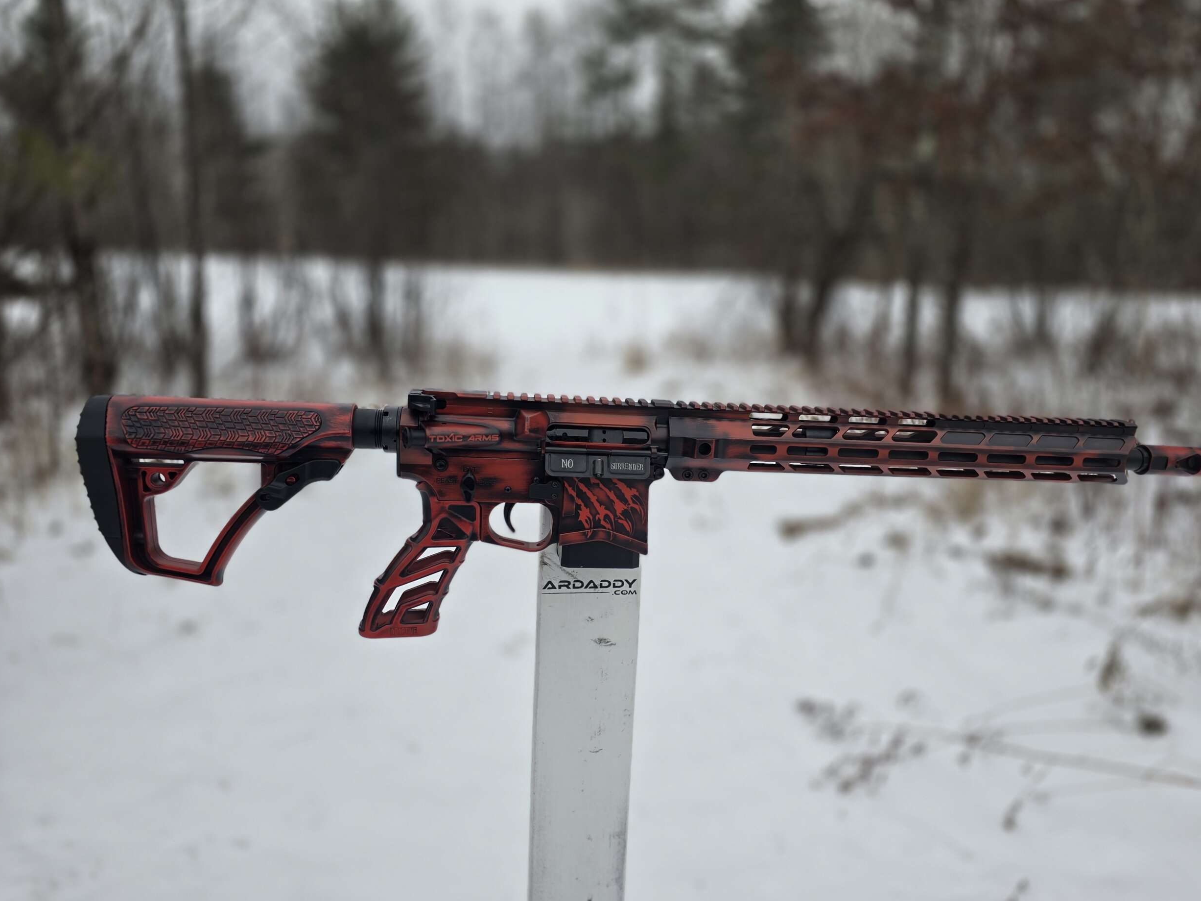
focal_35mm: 24
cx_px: 606
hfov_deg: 71.6
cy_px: 462
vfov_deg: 56.8
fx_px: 833
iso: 12
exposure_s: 1/490
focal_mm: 6.3
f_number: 1.7
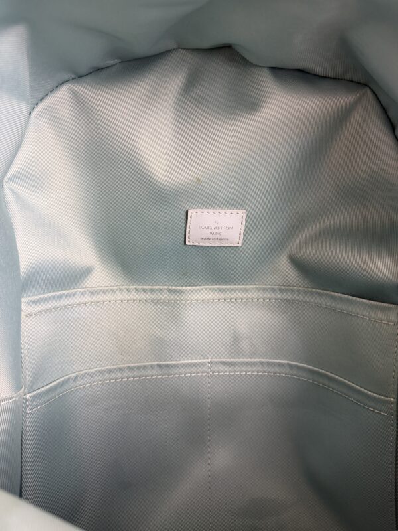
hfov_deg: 56.8
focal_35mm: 24
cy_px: 266
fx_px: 368
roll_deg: +0.0
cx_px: 199
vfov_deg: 71.6
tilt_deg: -11.8
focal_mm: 6.76
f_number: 1.78
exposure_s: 1/120
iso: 160
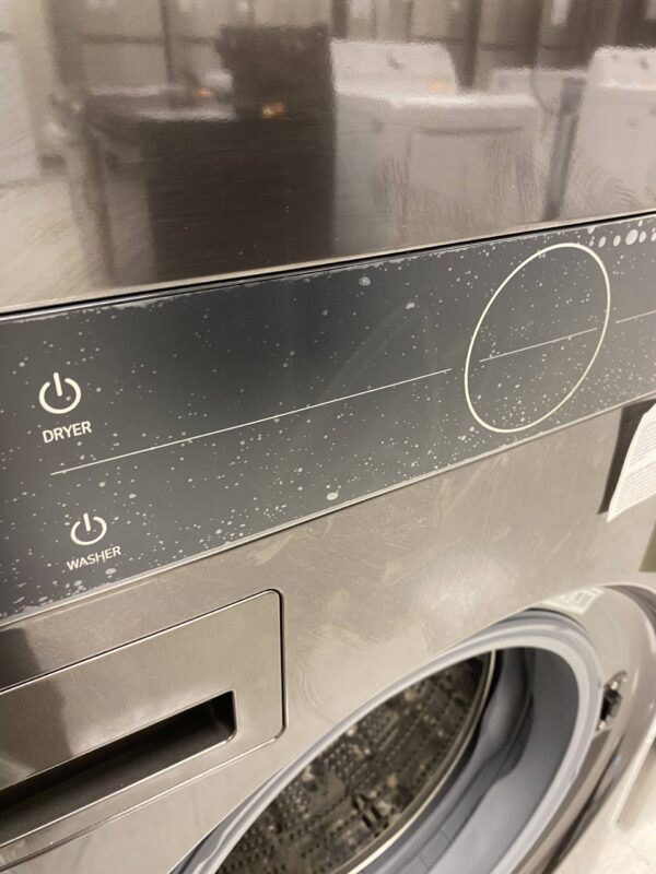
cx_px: 328
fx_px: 657
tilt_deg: -30.0
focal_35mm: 26
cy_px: 437
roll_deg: -2.5
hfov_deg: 53.1
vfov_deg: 67.3
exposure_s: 1/44
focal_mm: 4.25
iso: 320
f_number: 1.8
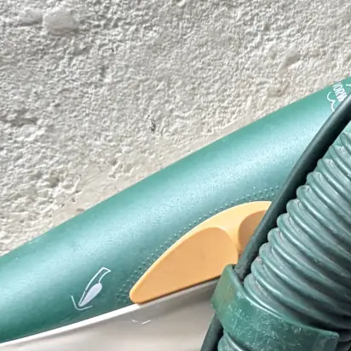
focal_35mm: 107
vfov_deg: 16.3
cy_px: 184
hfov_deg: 15.2
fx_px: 1227
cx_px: 504
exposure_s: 1/60
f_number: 1.6
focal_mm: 5.96
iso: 125
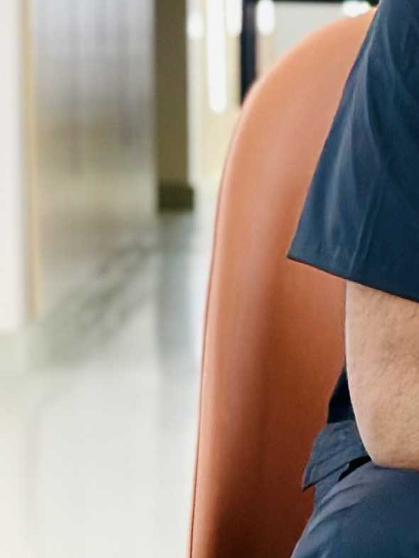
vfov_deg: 8.0
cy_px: 381
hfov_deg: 5.8
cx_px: 911
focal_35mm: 247
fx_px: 3986
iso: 160
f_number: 1.78
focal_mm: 6.86
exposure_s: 1/50
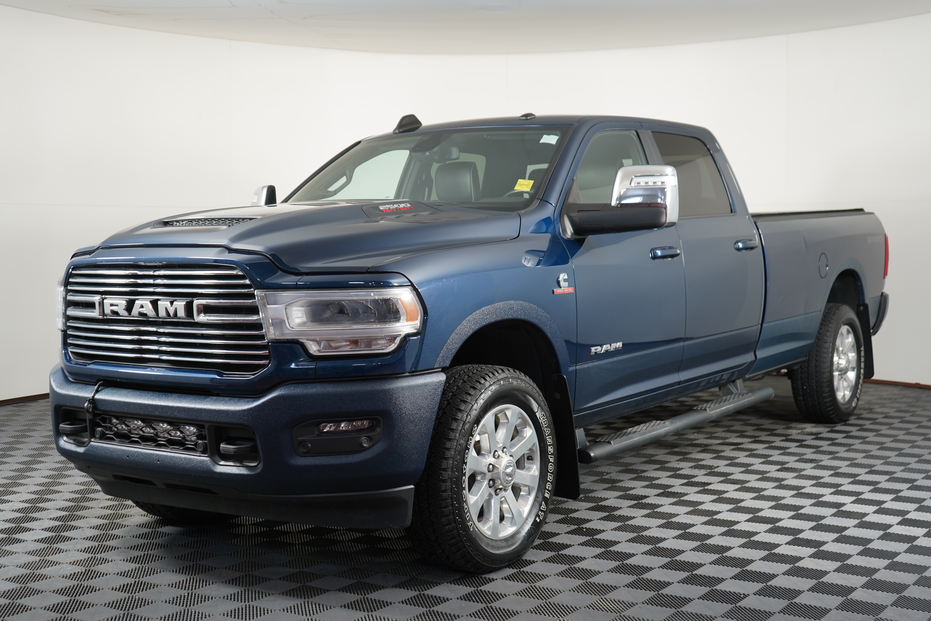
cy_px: 310
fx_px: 1138
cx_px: 466
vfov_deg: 30.5
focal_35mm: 44
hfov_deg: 44.5
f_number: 4.5
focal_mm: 44
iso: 320
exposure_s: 1/60
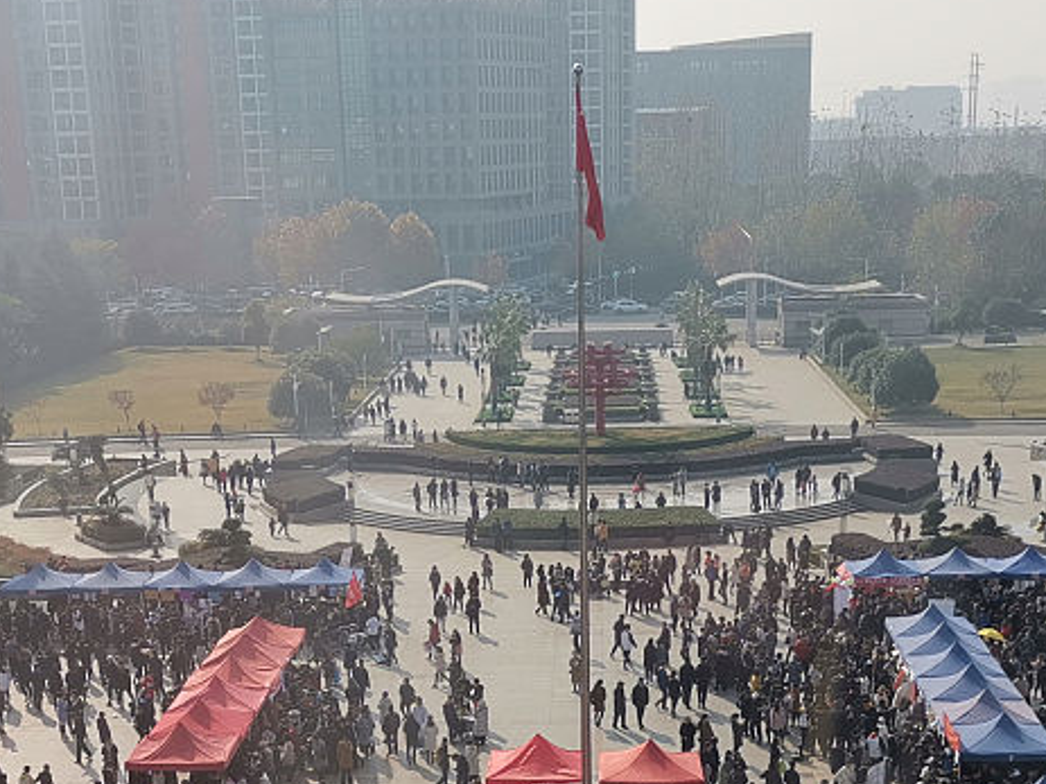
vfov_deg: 19.9
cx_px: 533
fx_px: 2115
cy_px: 911
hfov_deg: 27.8
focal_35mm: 70
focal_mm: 5.58
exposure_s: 1/3484
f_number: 1.8
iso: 50
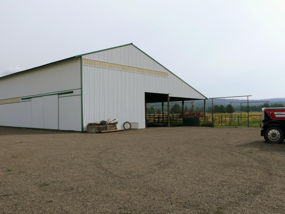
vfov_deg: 40.7
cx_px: 142
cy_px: 107
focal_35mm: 35
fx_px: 288
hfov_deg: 52.6
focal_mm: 7.4
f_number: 6.3
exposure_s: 1/400
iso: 100
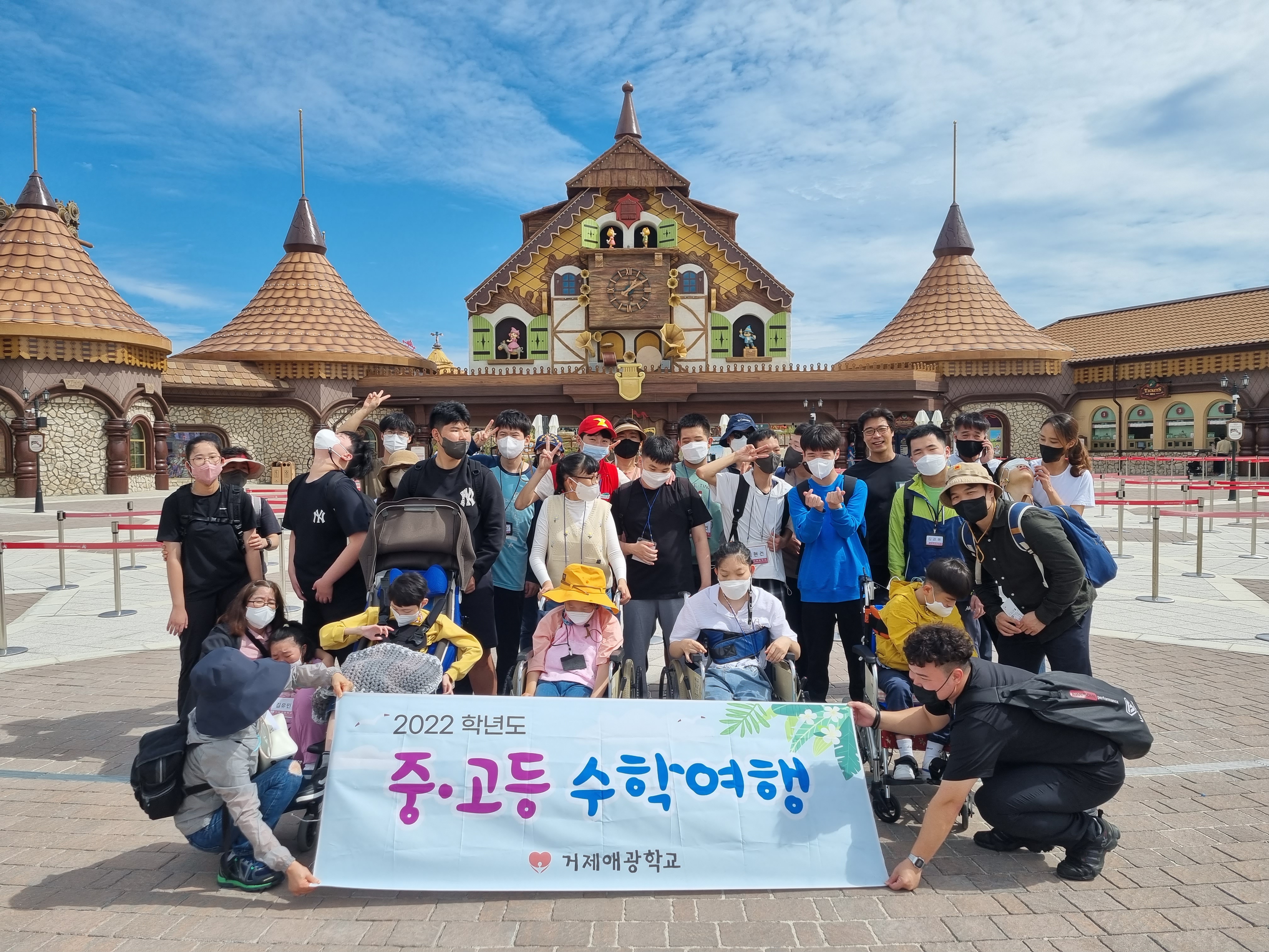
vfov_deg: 53.1
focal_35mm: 26
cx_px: 634
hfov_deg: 67.3
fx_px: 953
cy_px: 476
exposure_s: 1/4368
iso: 50
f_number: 1.8
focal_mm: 5.4
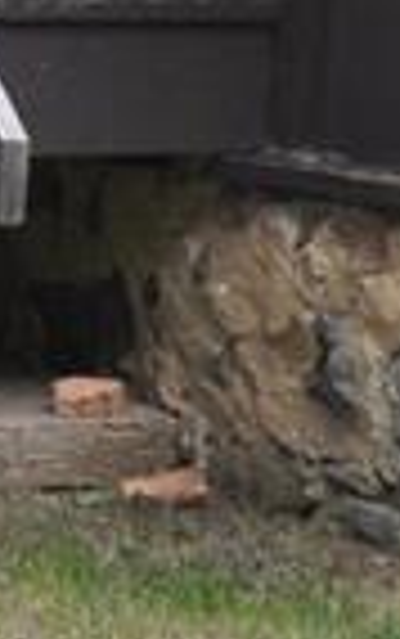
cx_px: -894
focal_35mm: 198
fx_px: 3447
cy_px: -315
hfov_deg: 6.0
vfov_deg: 10.2
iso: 200
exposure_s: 1/50
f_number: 7.1
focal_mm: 18
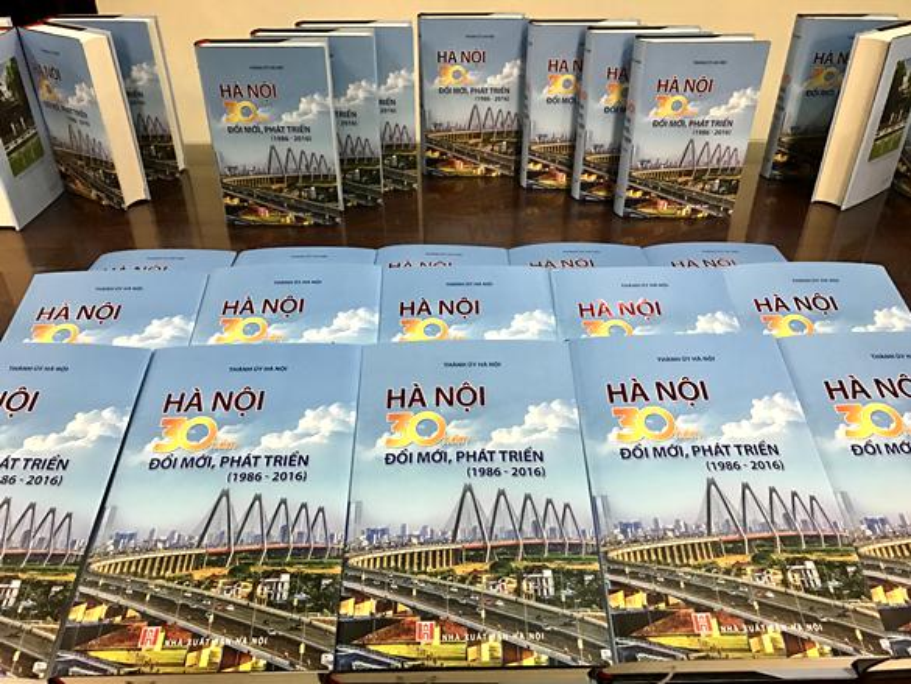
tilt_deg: -32.5
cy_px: 342
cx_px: 456
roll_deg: +0.5
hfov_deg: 63.4
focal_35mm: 28
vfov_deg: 49.8
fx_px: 737
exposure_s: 1/17
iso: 80
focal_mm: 3.99
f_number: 1.8
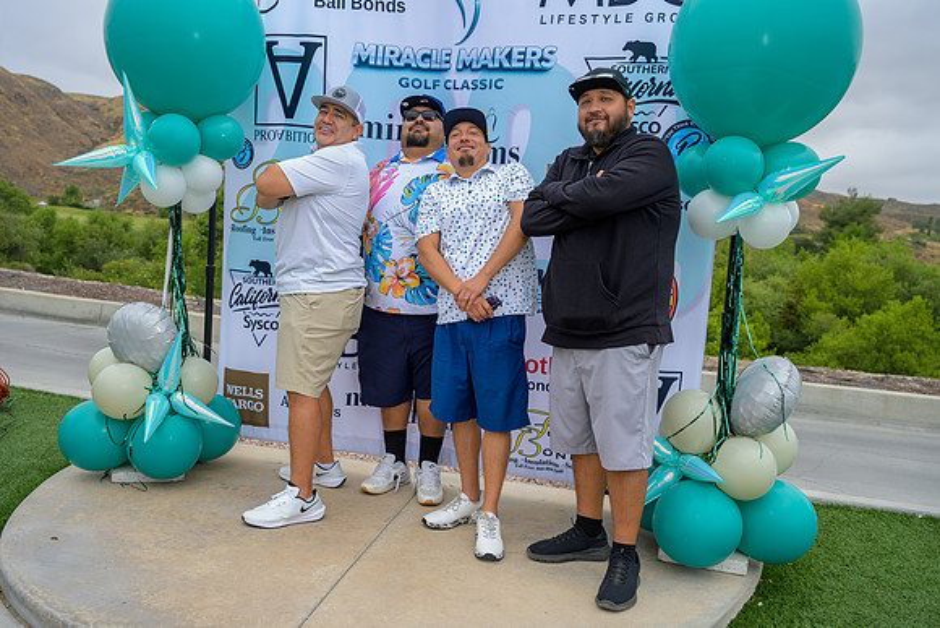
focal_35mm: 32
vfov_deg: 41.1
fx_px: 836
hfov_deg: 58.7
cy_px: 314
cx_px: 470
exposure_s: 1/200
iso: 125
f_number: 4
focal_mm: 32
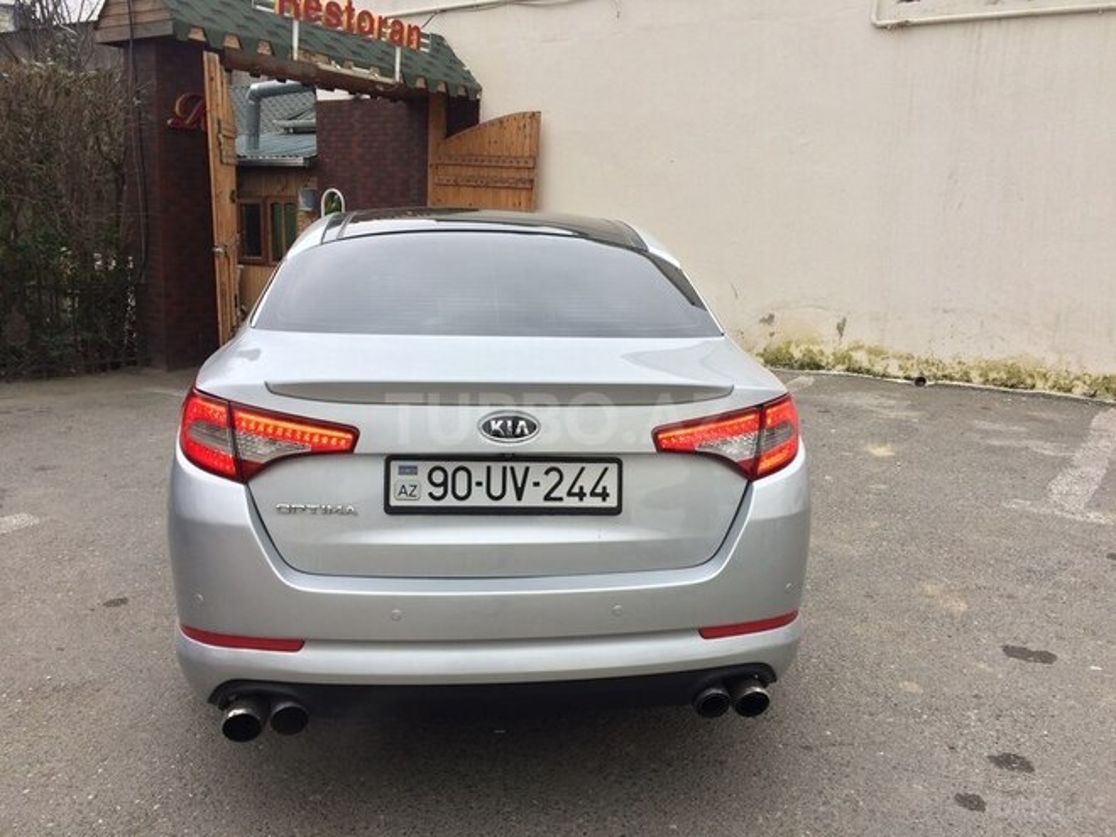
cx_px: 558
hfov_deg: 61.7
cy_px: 418
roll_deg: -2.1
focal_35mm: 29
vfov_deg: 48.2
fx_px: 935
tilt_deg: -13.8
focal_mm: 4.15
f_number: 2.2
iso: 40
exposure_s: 1/100
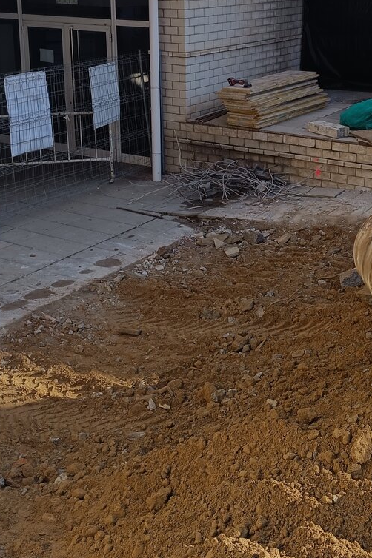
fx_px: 822
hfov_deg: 25.3
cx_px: 262
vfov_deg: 37.1
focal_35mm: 53
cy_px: 186
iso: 50
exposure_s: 1/329
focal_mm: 6.14
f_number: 1.65
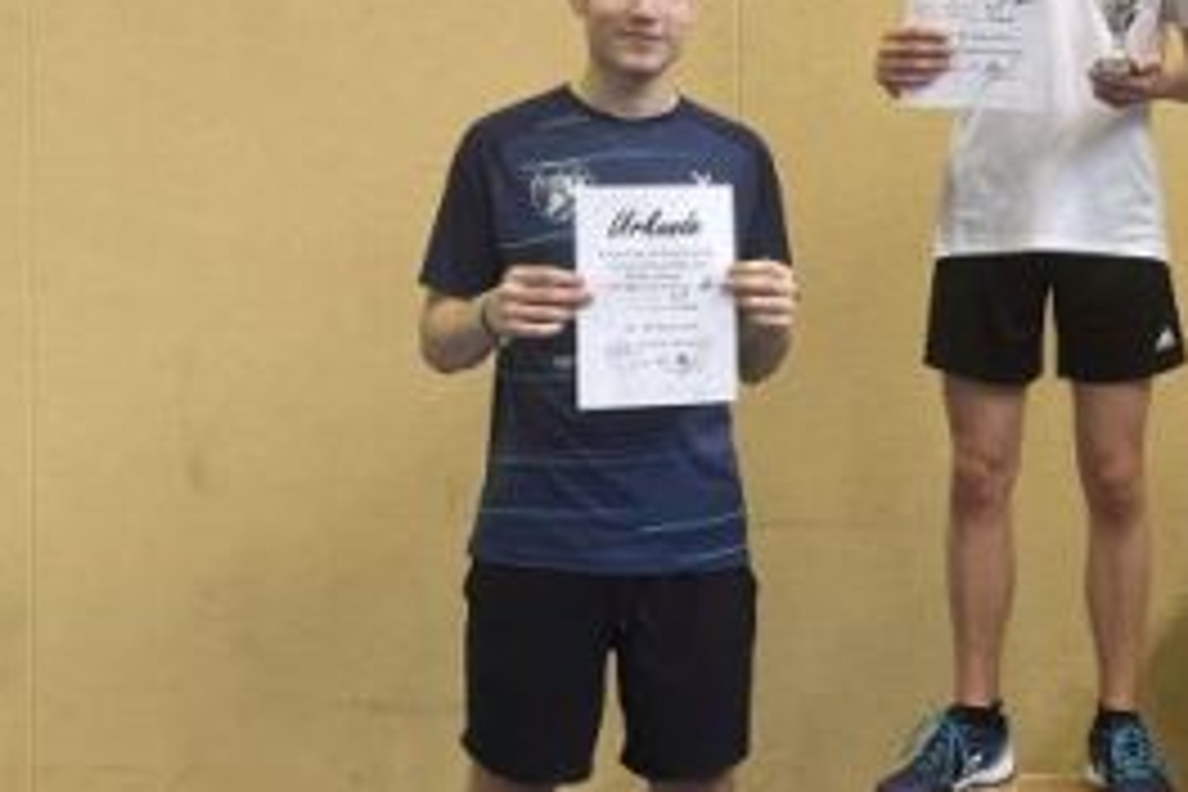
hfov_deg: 23.4
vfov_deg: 16.6
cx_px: 1274
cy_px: 243
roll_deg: -1.2
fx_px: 2706
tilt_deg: -4.0
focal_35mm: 82
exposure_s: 1/100
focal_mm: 5.1
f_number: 1.6
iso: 100
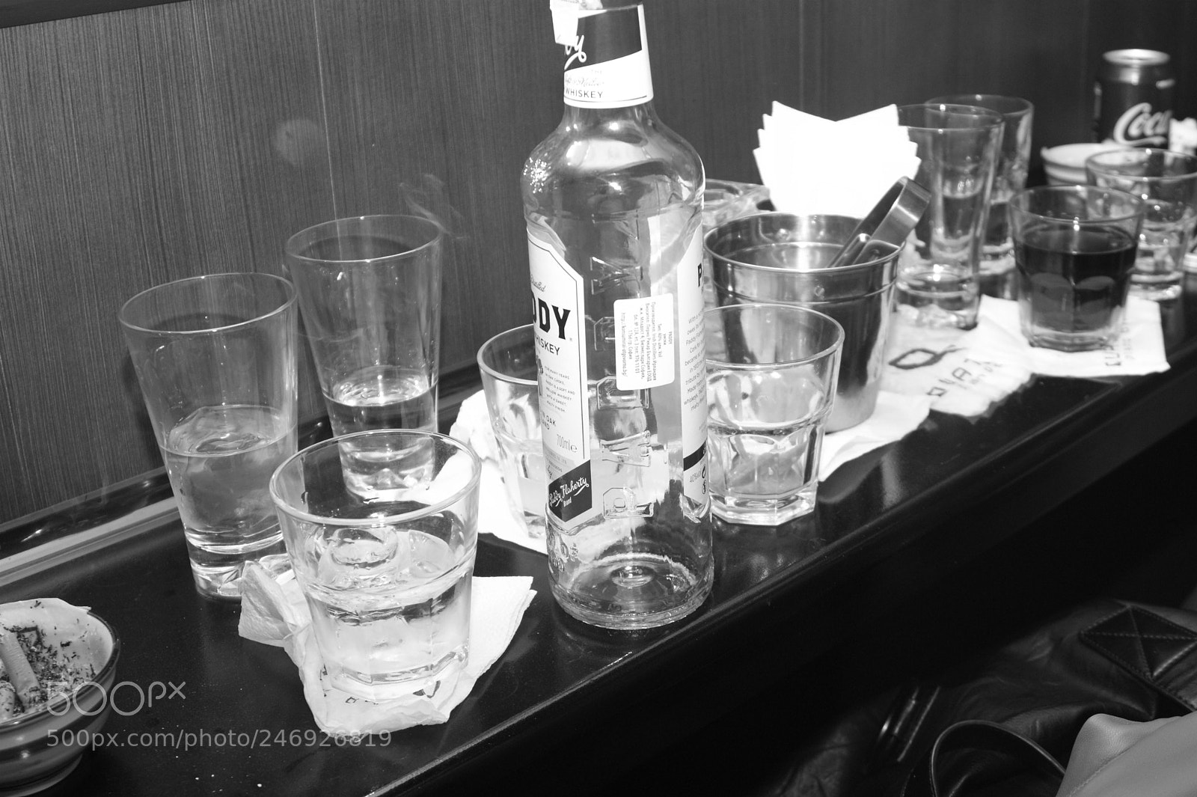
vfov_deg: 31.9
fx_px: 1396
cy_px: 398
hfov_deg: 46.4
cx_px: 598
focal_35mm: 42
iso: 400
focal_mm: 28
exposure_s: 1/60
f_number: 5.6
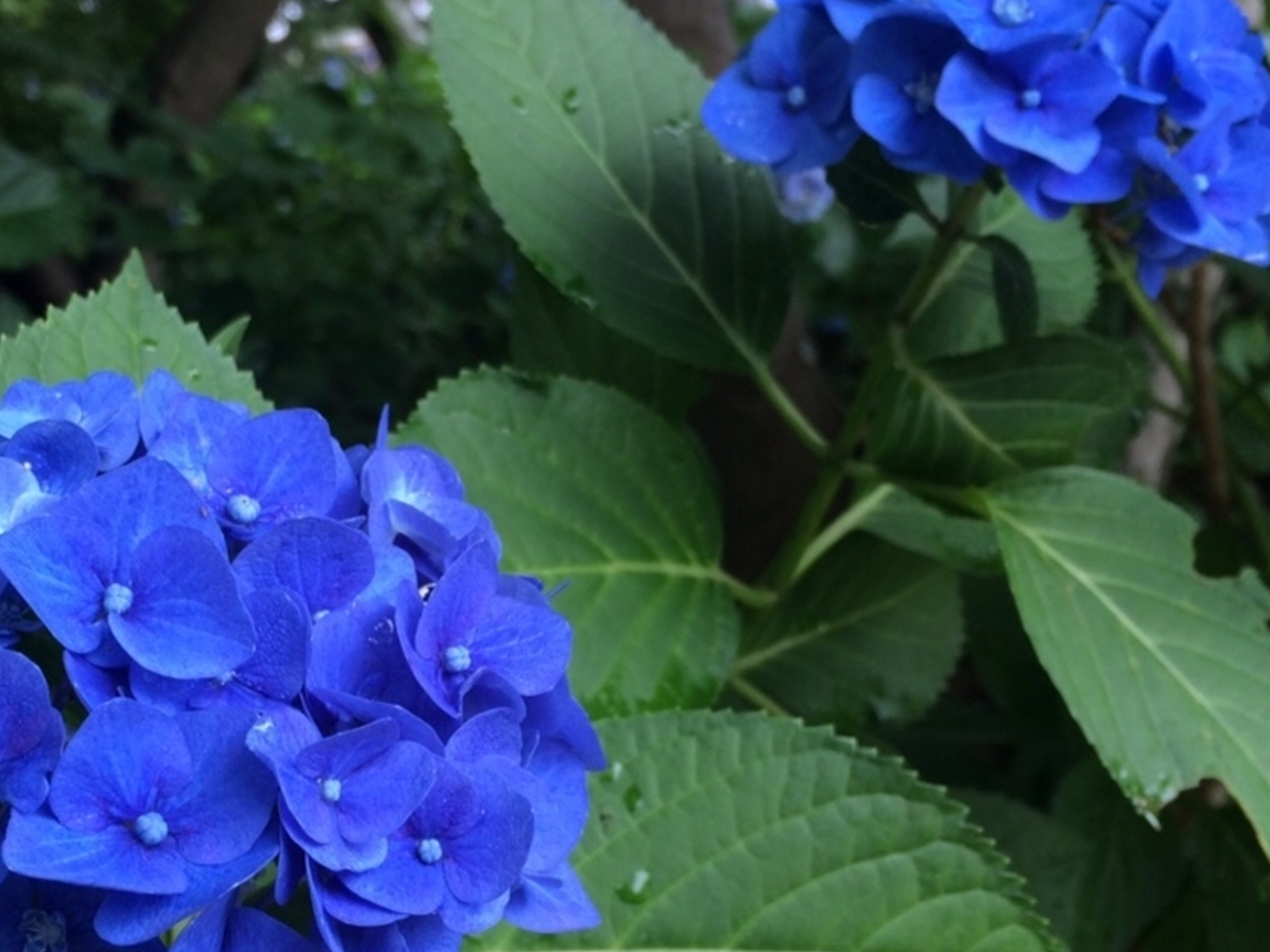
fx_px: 1614
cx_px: 455
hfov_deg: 42.5
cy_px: 583
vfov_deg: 32.7
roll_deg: +1.2
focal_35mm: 44
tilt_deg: -11.3
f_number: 2.2
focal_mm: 4.15
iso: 50
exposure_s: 1/120
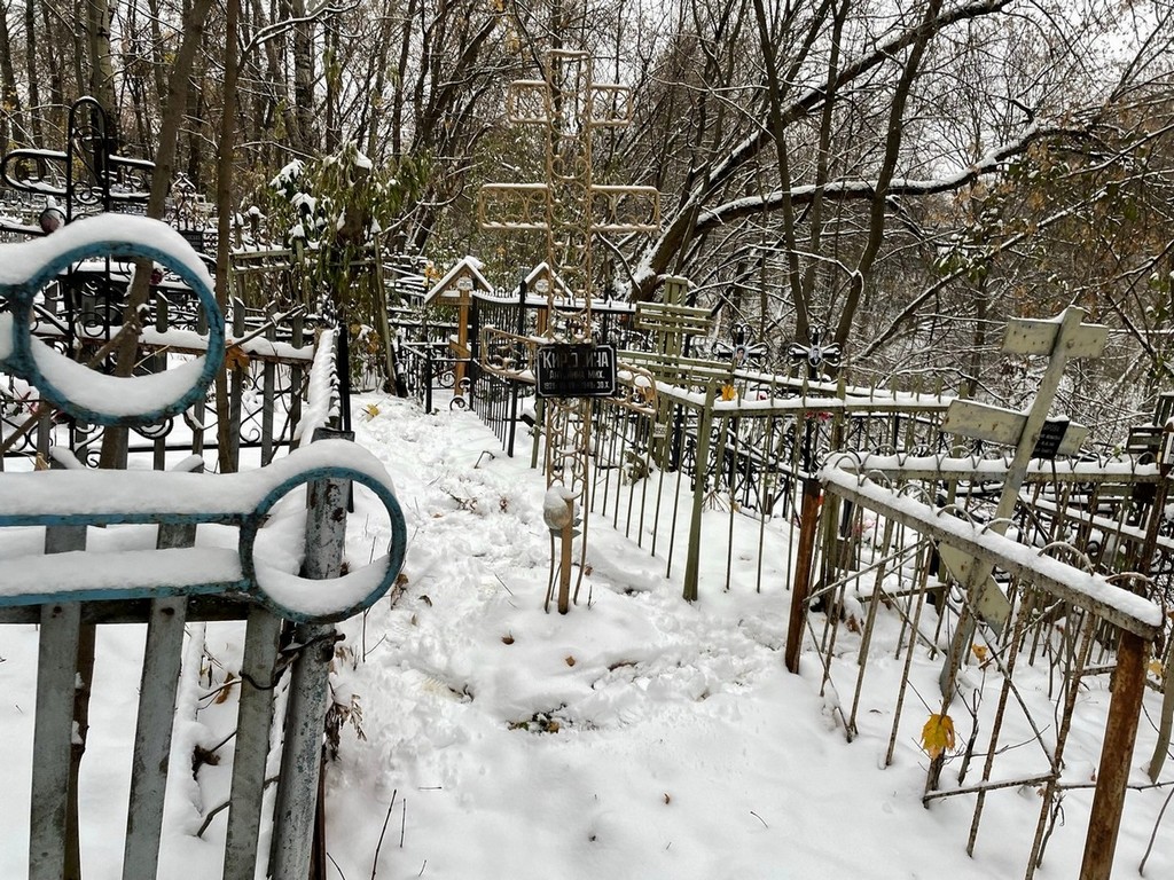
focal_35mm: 26
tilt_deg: -5.0
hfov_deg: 67.3
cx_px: 587
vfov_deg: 53.1
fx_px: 882
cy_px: 440
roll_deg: -4.5
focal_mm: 4.2
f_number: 1.6
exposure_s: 1/177
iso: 32
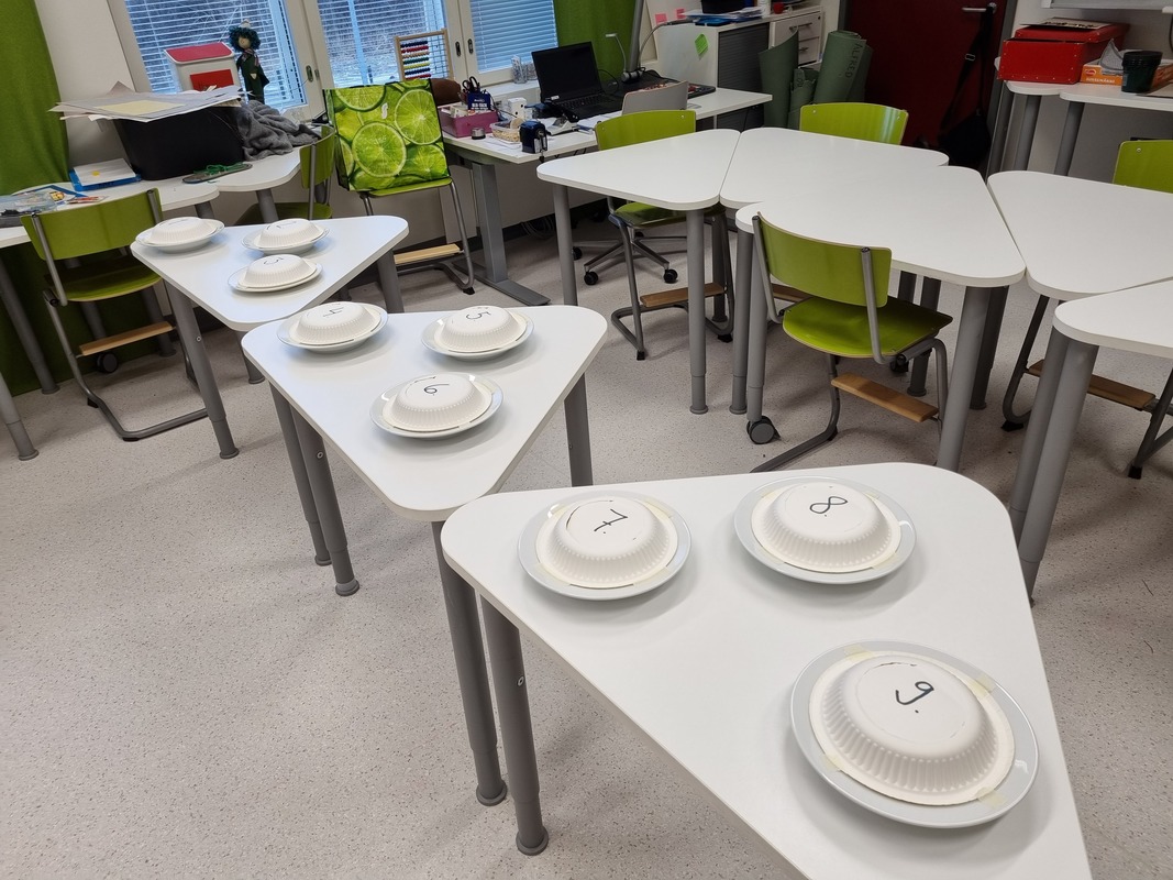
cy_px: 440
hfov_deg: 67.3
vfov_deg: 53.1
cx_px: 586
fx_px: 881
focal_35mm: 26
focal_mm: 5.4
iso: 50
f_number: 1.8
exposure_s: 1/135
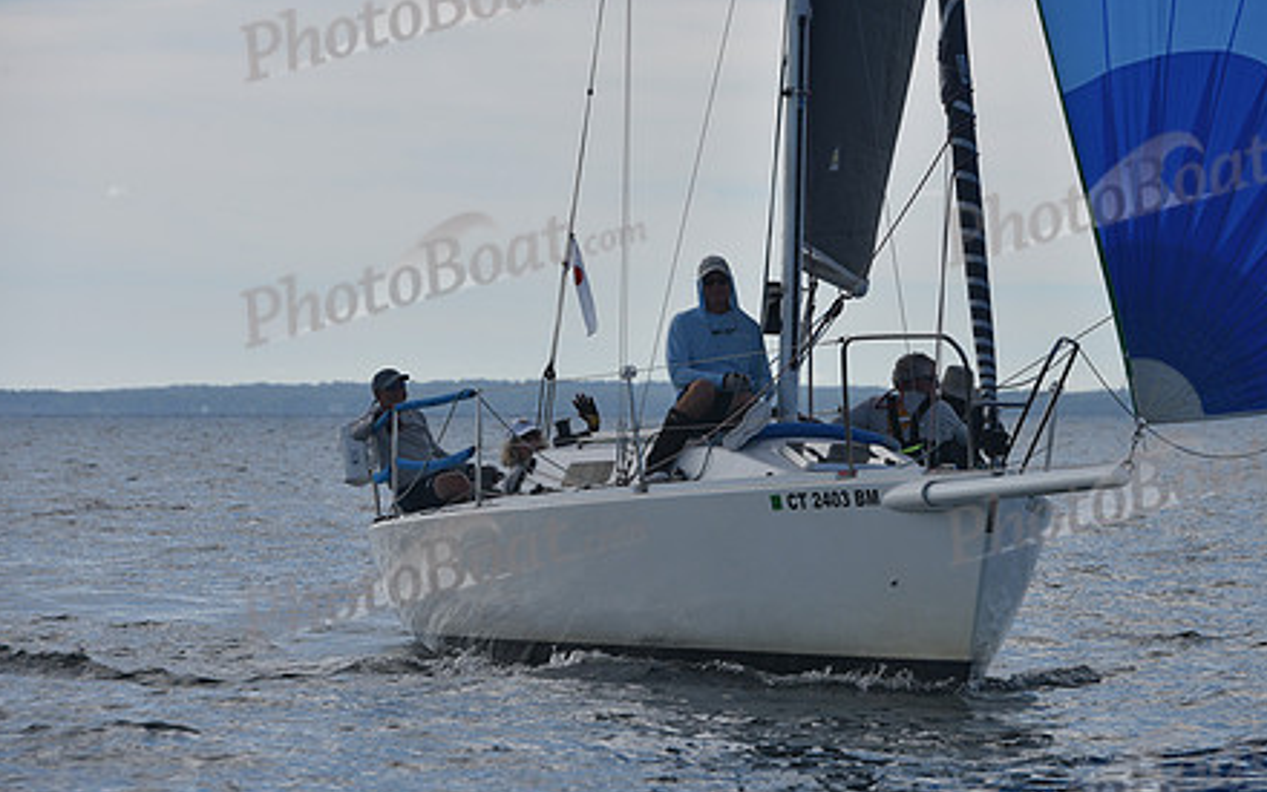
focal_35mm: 235
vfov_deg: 5.6
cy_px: 382
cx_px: 798
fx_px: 8115
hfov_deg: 8.9
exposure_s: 1/500
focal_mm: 175
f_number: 8
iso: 200
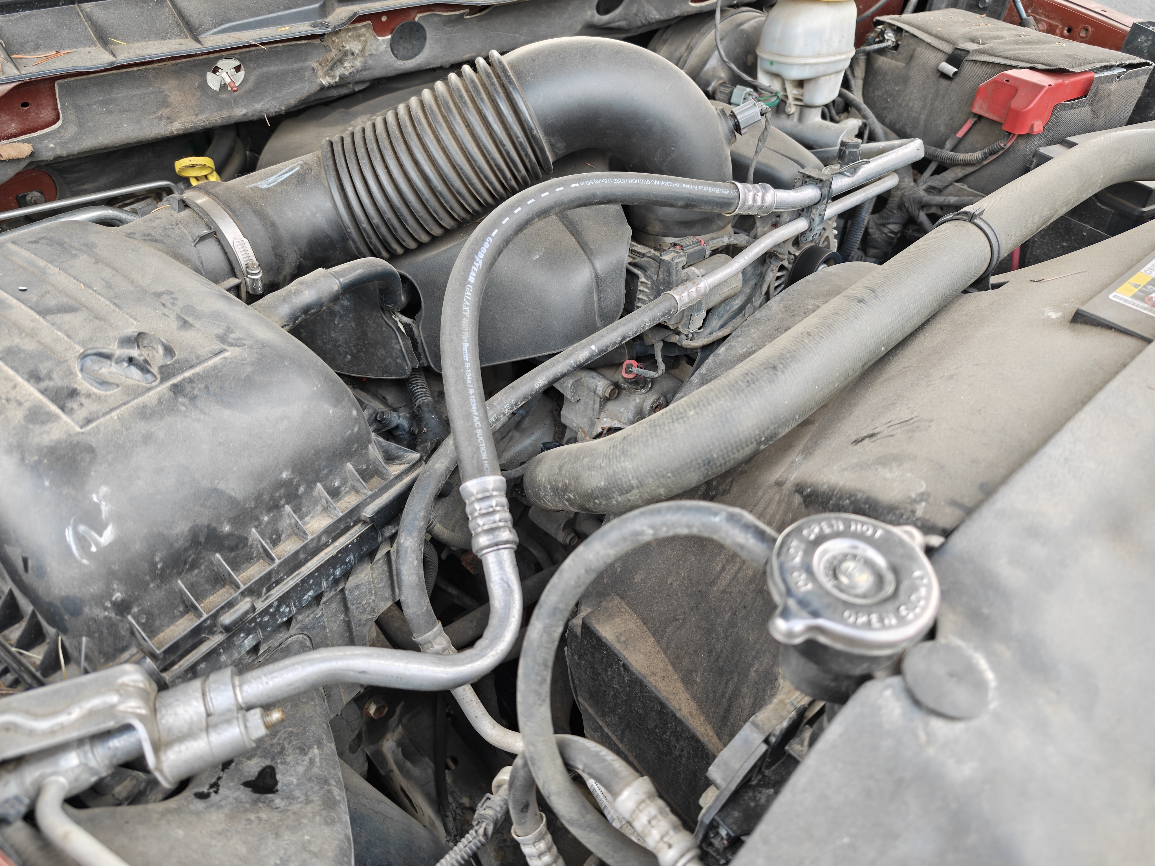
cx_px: 578
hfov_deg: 71.6
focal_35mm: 24
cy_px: 433
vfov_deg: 56.8
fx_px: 801
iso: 50
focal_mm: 6.57
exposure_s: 1/112
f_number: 1.68
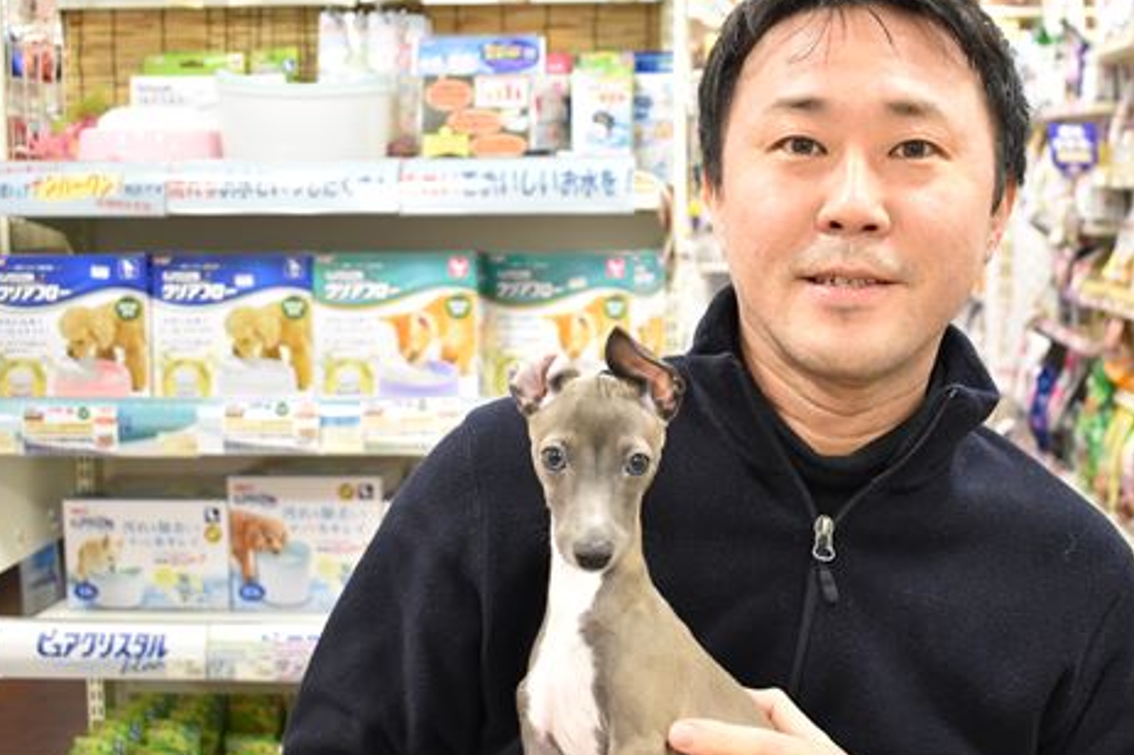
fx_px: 1531
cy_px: 338
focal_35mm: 49
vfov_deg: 27.7
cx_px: 703
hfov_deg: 40.4
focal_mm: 25
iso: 1600
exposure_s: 1/50
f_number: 4
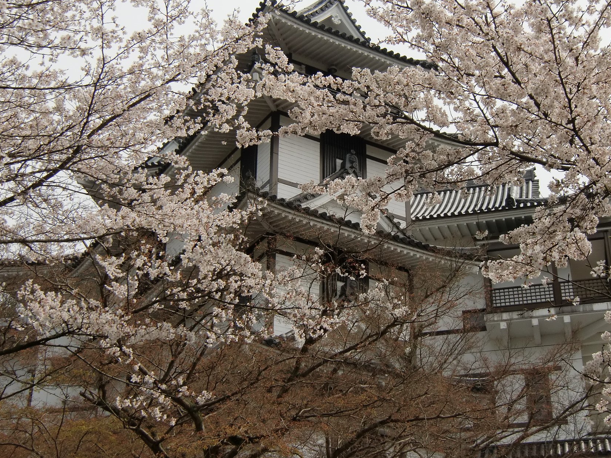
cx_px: 332
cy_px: 192
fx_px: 1024
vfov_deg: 25.2
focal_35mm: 58
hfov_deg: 33.2
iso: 64
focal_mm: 8.4
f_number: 4
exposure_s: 1/800
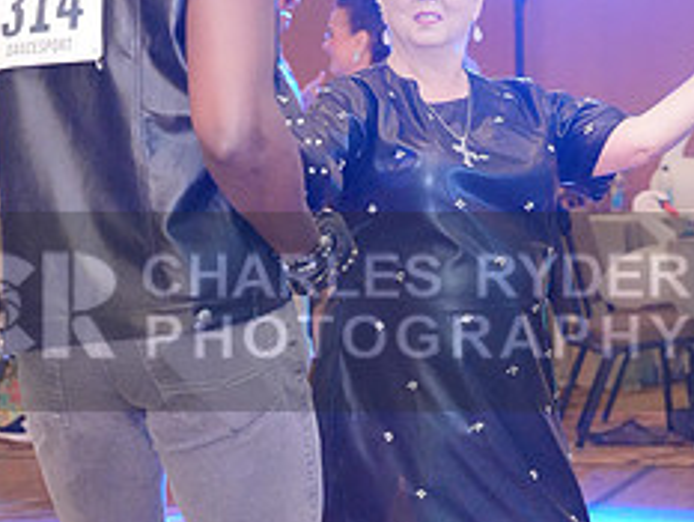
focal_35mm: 146
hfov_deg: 13.5
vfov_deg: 10.2
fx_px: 2929
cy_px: 313
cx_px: 326
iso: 12800
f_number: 4
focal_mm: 61
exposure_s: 1/400
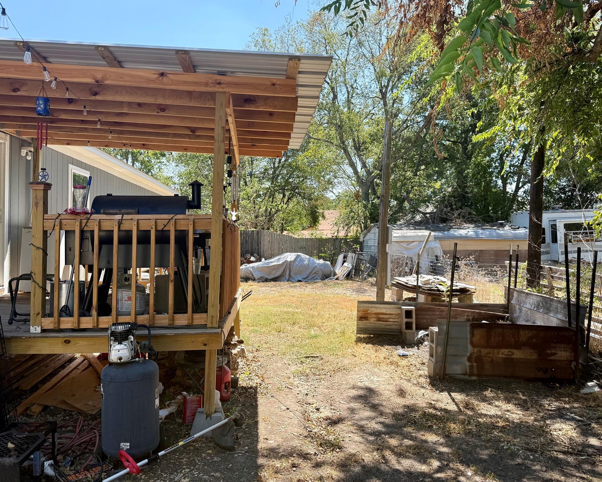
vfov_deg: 54.9
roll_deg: +0.2
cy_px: 234
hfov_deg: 65.9
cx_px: 273
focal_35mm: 26
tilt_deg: +1.4
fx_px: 463
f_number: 1.78
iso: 80
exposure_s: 1/1250
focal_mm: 6.76
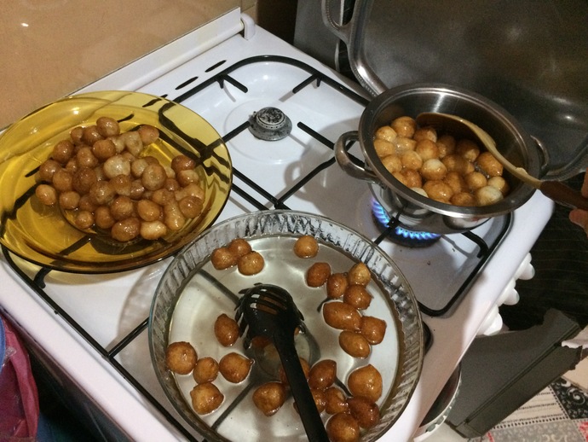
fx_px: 493
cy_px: 221
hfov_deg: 61.6
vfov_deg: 48.3
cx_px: 294
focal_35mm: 29
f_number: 2.2
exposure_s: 1/25
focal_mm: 4.15
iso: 320
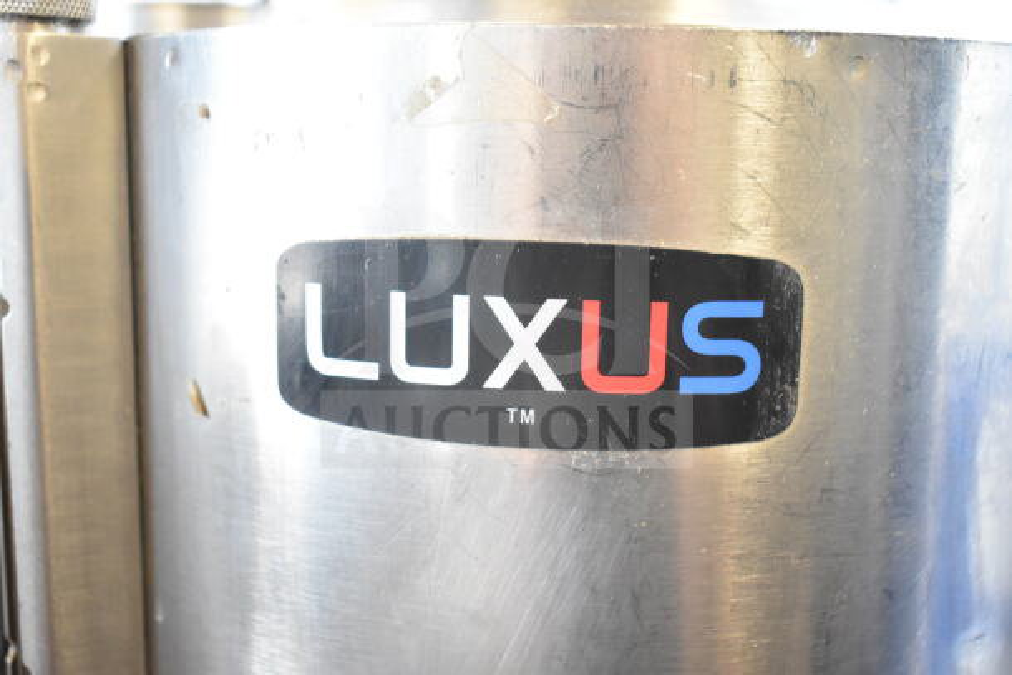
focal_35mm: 44
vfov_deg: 30.9
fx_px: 1223
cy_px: 338
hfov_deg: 45.0
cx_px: 506
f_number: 4.2
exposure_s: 1/50
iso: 3200
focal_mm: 29
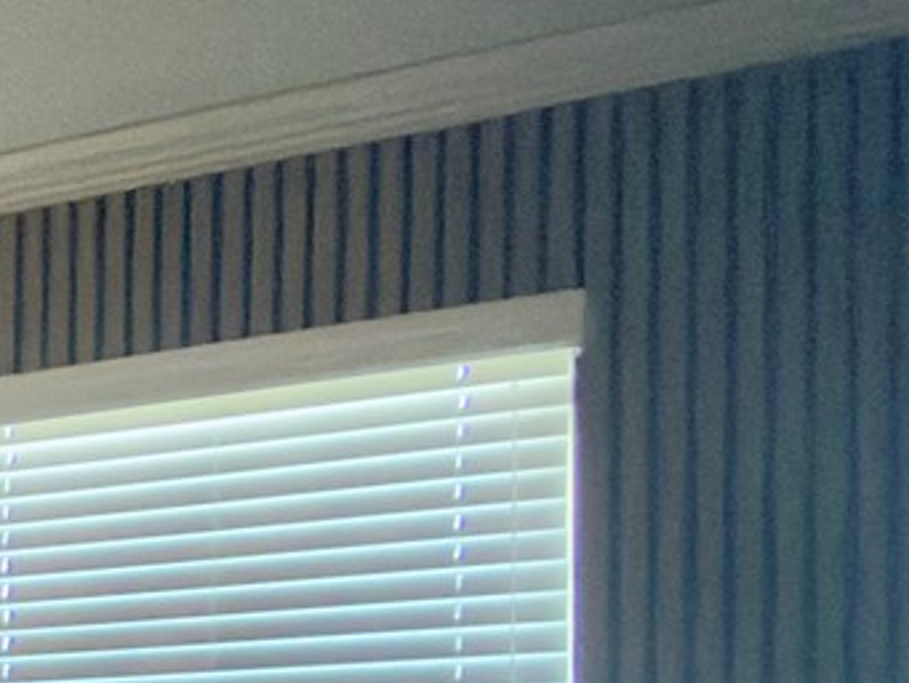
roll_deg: -0.7
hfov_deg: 14.5
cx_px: -1312
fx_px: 2207
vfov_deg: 16.6
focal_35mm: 84
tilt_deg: +0.4
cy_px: 878
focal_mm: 2.22
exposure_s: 1/17
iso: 500
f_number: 2.2
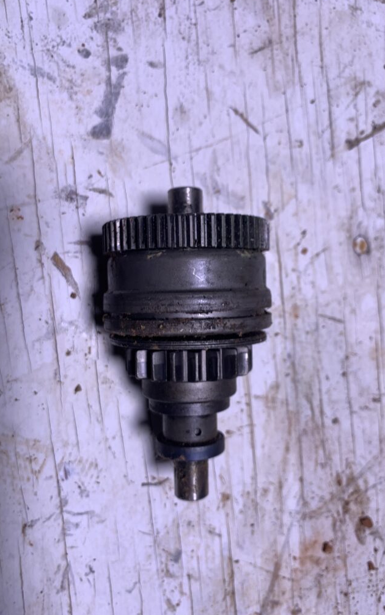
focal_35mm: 28
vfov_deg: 66.5
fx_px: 470
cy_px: 303
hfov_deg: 44.5
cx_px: 183
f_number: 1.8
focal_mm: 4.25
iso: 40
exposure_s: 1/120
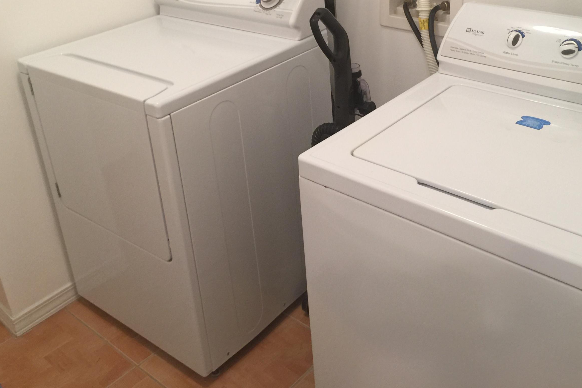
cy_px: 113
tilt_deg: -23.8
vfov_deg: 33.7
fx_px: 630
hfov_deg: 49.5
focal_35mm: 39
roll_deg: +3.5
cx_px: 307
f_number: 2.2
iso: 50
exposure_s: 1/15
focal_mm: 4.15
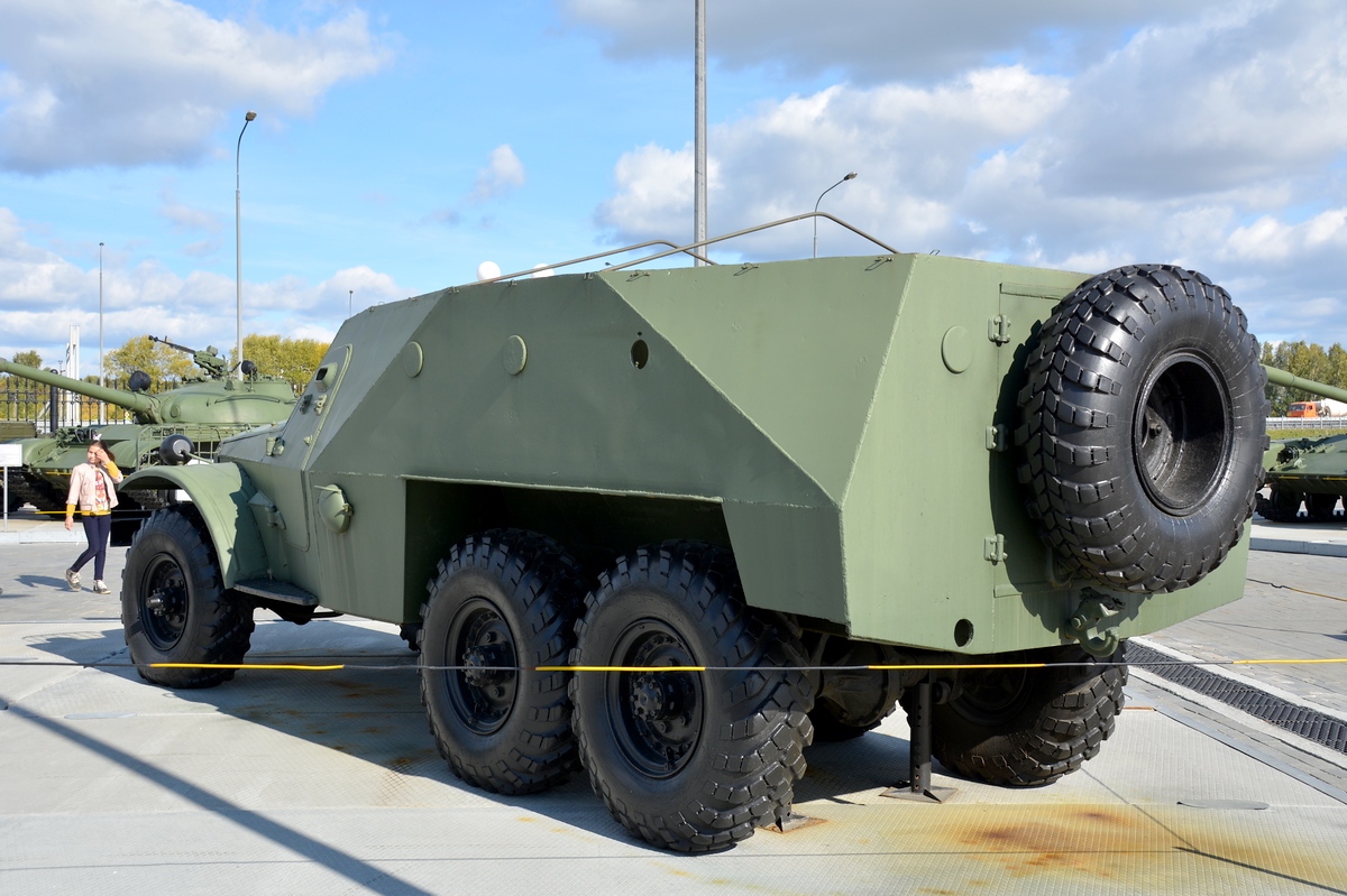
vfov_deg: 34.2
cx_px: 674
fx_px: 1459
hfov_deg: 49.6
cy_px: 448
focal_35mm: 39
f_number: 8
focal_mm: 26
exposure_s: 1/250
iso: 125
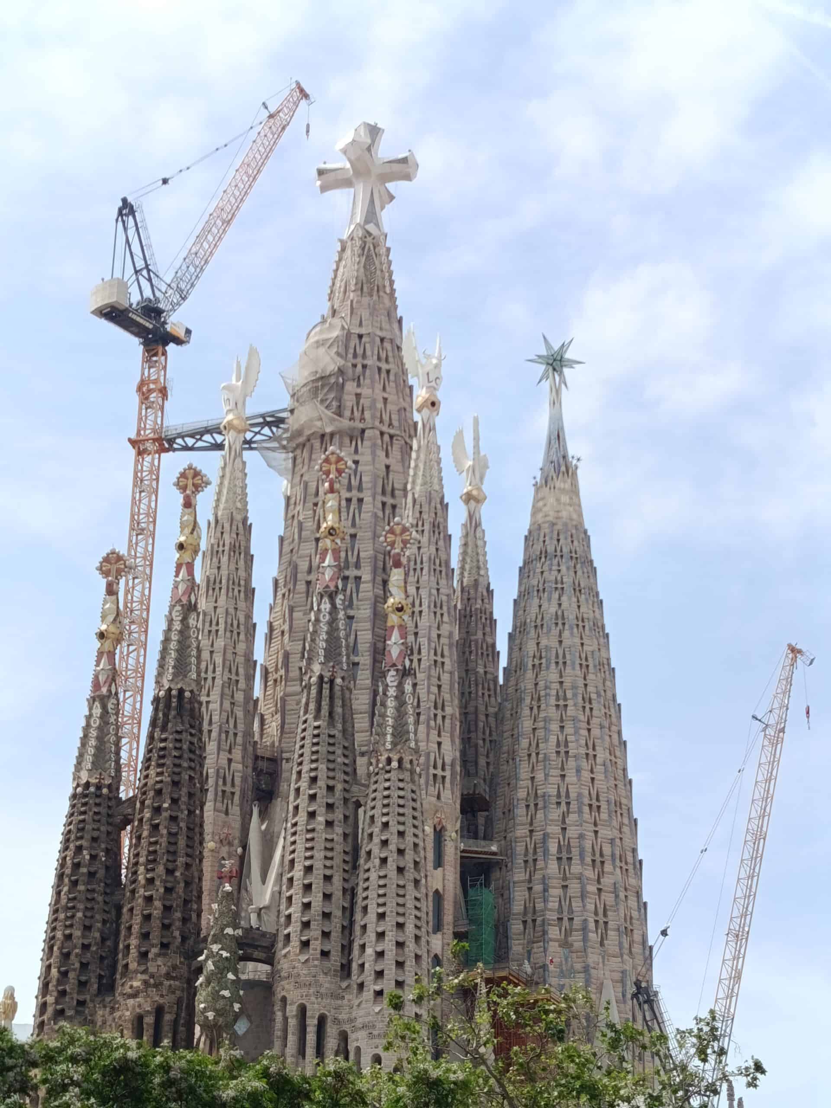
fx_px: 2305
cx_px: 416
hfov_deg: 20.4
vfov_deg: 27.0
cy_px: 554
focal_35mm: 72
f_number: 1.7
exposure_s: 1/454
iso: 50
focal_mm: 5.24
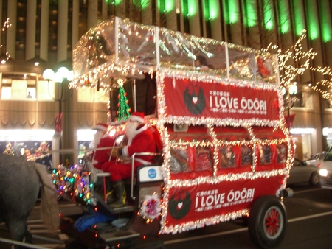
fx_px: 336
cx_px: 166
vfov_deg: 40.7
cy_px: 124
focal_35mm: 35
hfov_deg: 52.6
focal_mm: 5.8
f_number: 2.6
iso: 200
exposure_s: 1/10
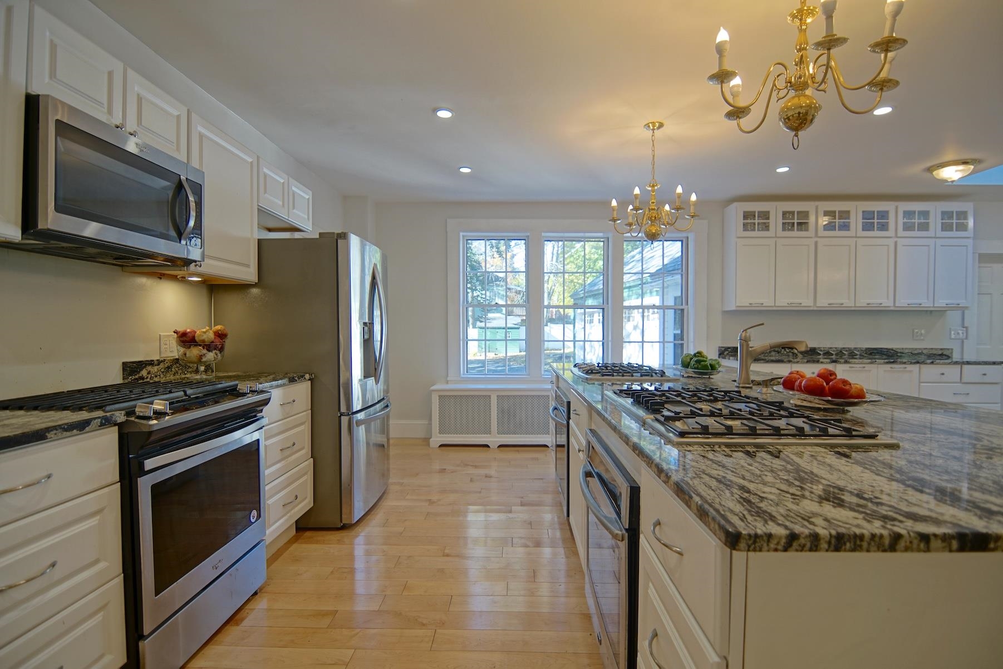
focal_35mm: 16
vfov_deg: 72.0
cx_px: 502
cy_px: 334
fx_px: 460
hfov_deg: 95.0
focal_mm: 11
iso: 100
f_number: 2.8
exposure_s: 1/80
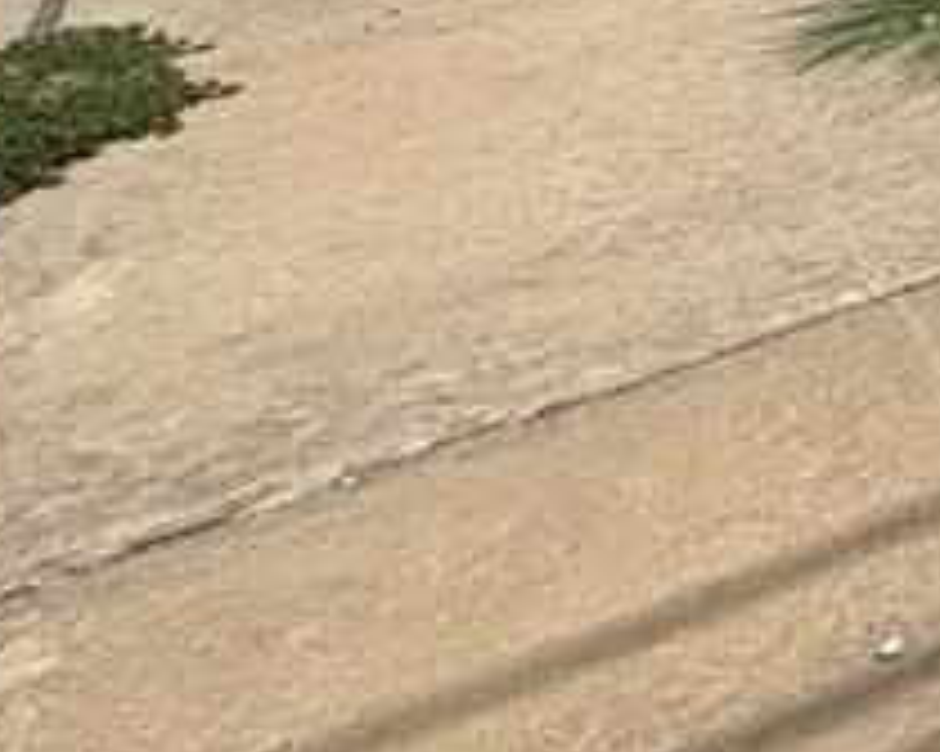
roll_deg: -1.5
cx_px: 2163
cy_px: -675
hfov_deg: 16.0
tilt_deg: -3.5
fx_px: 1863
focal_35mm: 67
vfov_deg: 17.5
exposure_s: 1/2985
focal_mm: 2.22
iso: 50
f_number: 2.2
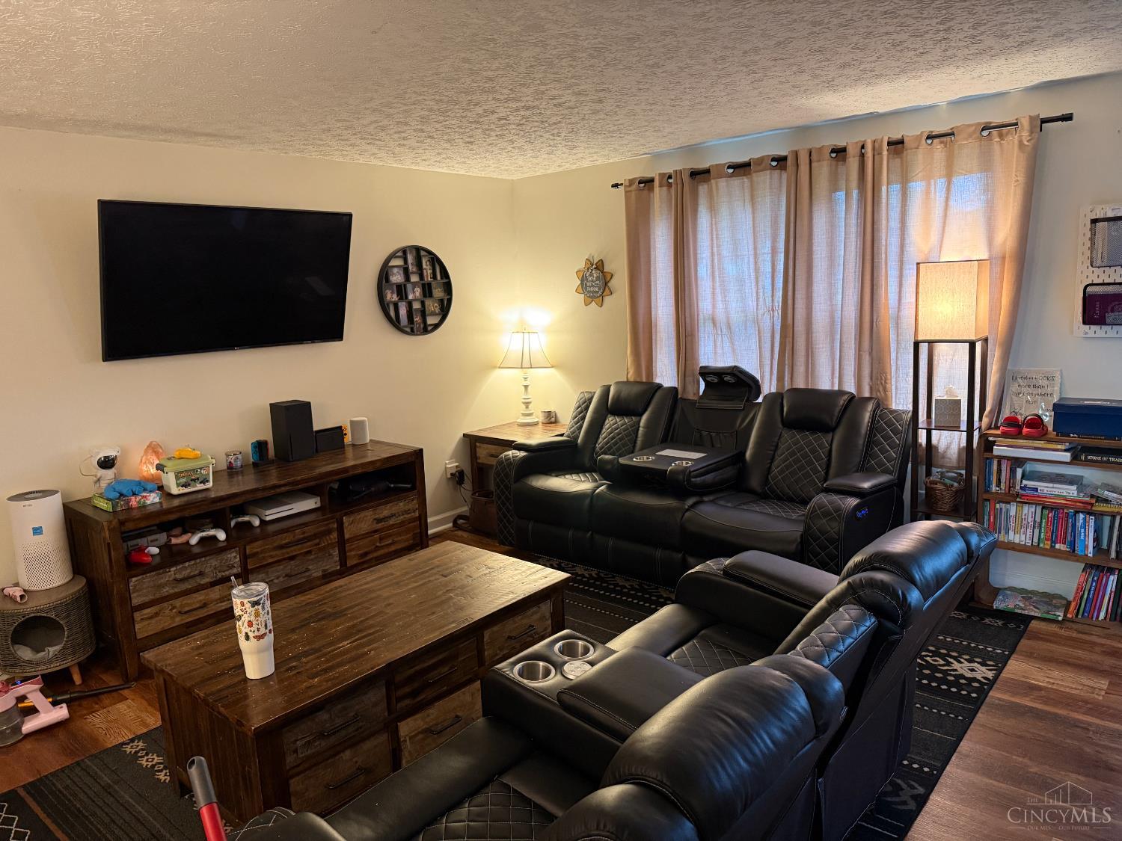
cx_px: 561
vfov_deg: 56.8
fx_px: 778
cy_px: 420
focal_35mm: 24
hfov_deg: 71.6
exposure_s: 1/60
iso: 500
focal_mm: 6.76
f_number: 1.78
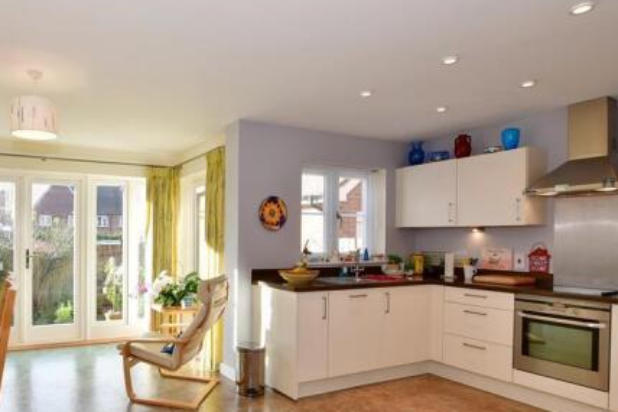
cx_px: 195
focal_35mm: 23
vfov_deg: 54.8
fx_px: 395
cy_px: 238
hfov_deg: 73.3
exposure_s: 1/60
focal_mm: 10
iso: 200
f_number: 8
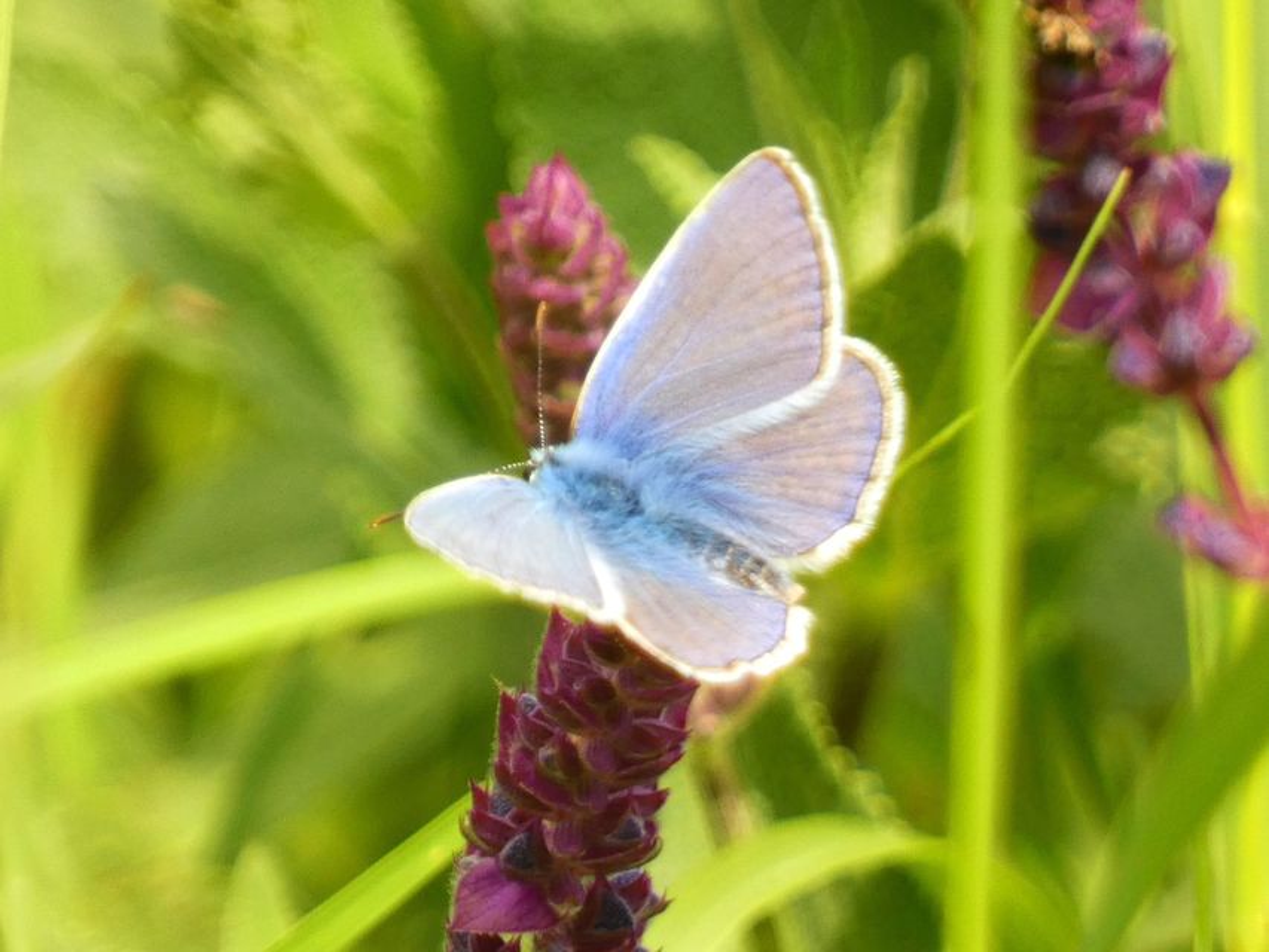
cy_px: 476
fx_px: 35785
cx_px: 634
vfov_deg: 1.5
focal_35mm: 976
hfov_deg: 2.0
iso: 200
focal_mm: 174.8
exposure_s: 1/125
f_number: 5.6
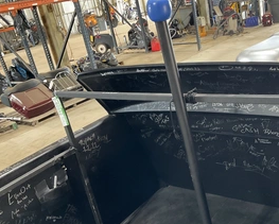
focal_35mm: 43
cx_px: 186
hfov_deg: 42.3
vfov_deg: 34.8
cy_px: 140
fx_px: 355
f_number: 1.8
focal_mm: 3
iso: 200
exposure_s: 1/40
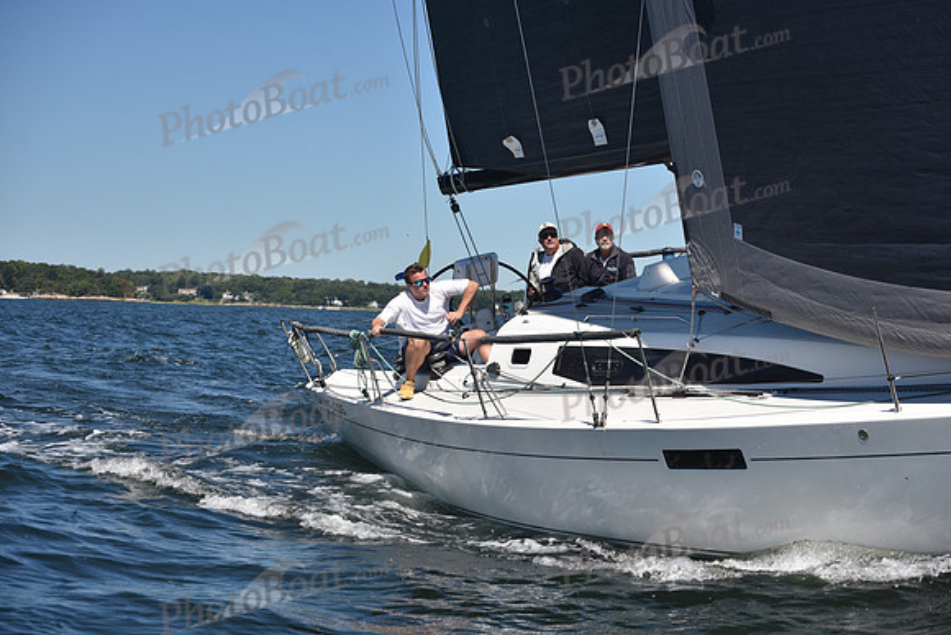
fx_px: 1982
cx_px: 476
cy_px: 318
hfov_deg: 27.0
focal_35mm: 75
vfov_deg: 18.2
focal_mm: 75
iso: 200
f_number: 5
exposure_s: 1/800
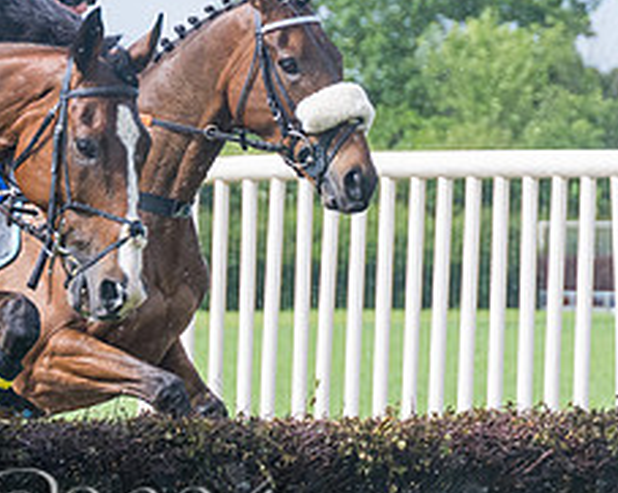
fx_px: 8165
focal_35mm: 447
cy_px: 312
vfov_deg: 3.5
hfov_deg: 4.3
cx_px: -209
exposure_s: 1/2500
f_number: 4
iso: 400
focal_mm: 98
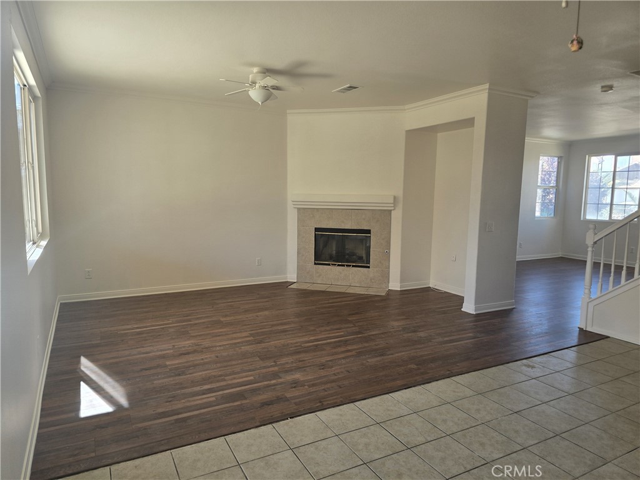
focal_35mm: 23
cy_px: 240
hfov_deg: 73.9
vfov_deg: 58.9
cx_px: 320
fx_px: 425
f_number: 1.7
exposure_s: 1/180
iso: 80
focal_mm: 6.3
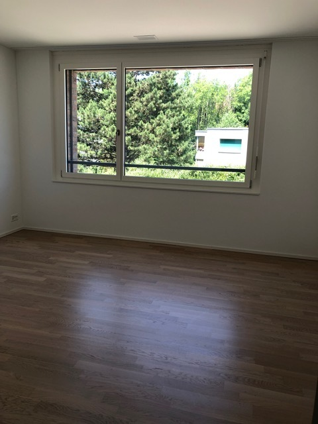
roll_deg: -1.9
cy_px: 212
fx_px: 343
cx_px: 159
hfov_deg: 49.7
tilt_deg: -9.4
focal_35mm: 28
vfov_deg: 63.4
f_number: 1.8
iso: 20
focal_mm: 3.99
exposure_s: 1/105
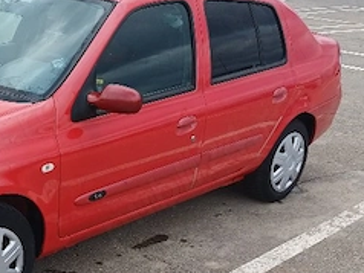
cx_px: 23
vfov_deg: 23.3
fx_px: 663
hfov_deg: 29.2
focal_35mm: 63
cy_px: 175
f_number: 1.8
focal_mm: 4.65
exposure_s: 1/101
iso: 50
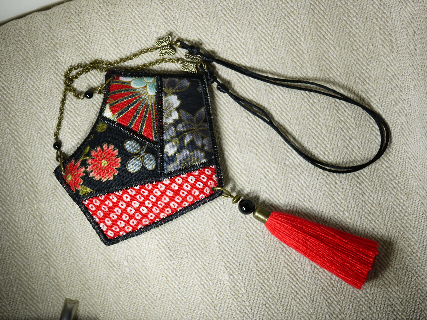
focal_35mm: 60
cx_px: 214
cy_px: 160
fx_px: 740
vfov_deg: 24.4
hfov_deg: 32.2
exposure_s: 1/250
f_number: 2.8
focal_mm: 30
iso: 160
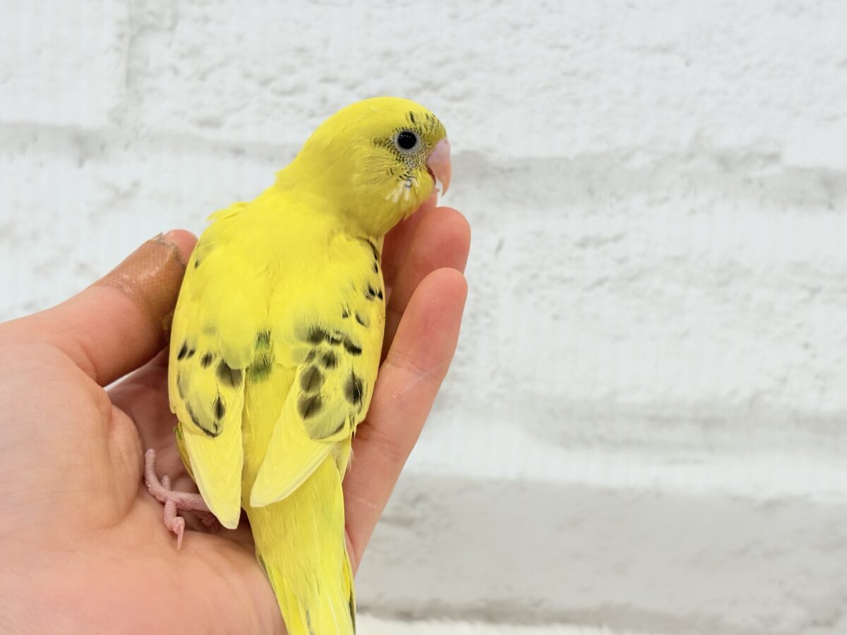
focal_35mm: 52
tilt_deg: -10.0
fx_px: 1272
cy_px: 318
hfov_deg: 36.8
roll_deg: -3.0
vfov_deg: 28.0
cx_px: 424
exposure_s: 1/100
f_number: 1.6
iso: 40
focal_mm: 5.96
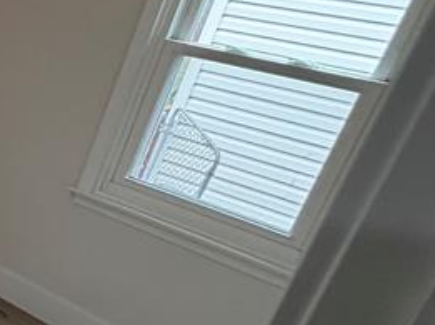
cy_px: 138
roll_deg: -4.6
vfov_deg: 26.5
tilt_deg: -22.3
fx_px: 690
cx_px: -410
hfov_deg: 20.0
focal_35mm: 55
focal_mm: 2.22
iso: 250
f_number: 2.2
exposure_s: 1/120
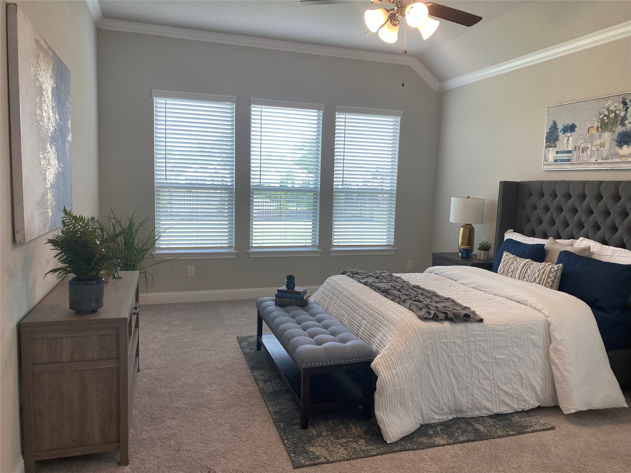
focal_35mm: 26
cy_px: 236
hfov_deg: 67.3
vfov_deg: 53.1
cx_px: 316
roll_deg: -1.2
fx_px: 474
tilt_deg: -5.9
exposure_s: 1/120
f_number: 1.8
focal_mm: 4.25
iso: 64
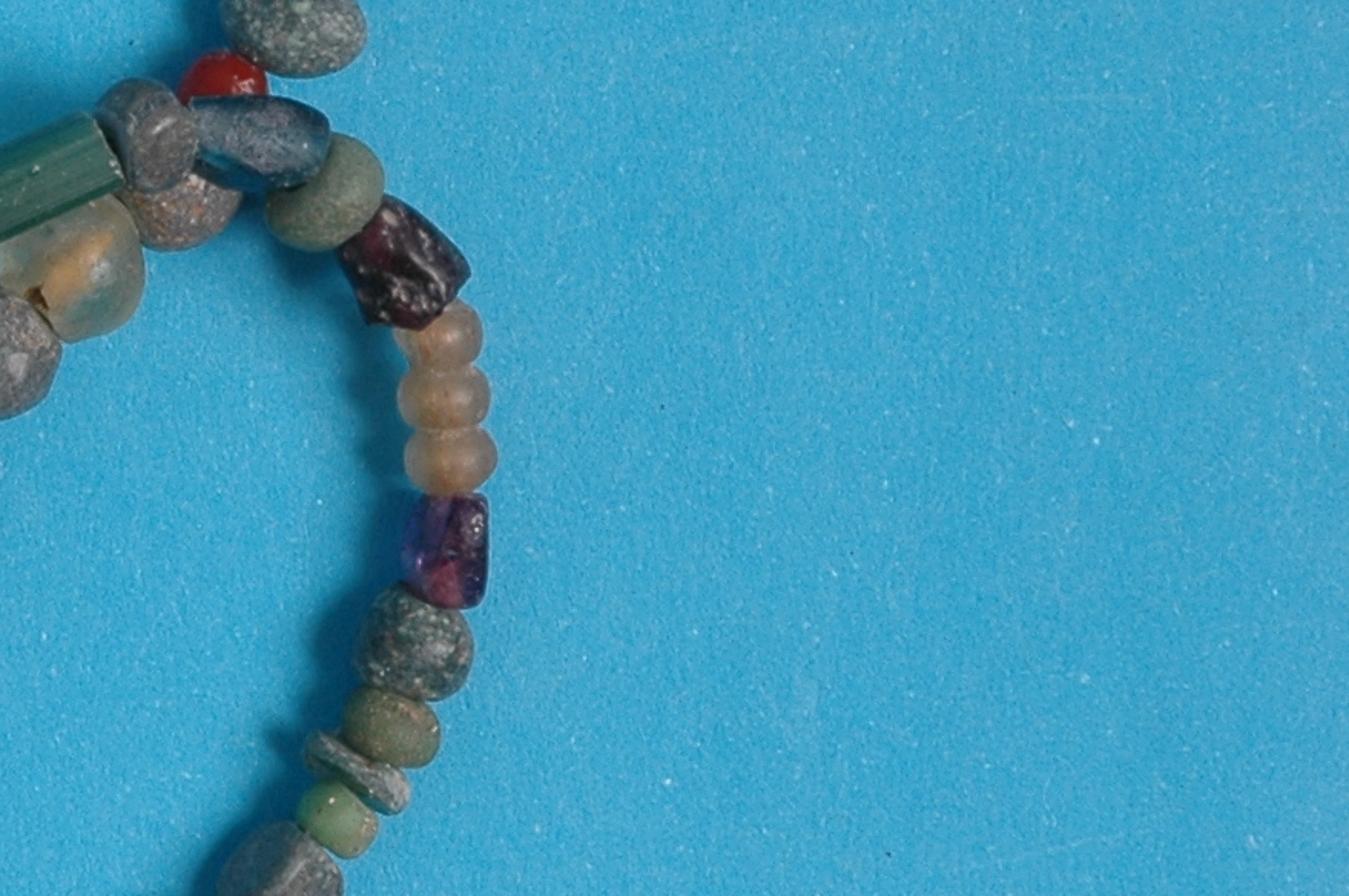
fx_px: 9994
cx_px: -869
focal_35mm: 267
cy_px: 124
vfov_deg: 5.1
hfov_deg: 7.5
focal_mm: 52
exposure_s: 1/6
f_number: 22
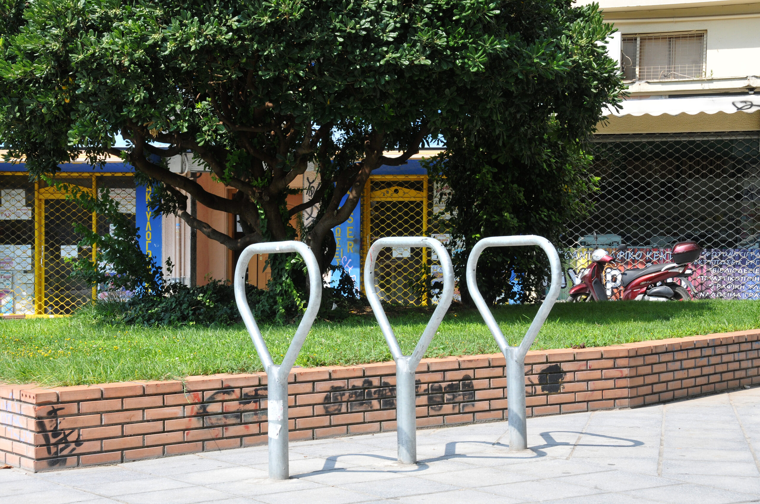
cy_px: 252
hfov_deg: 31.9
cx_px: 380
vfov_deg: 21.5
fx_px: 1328
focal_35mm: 63
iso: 400
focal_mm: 42
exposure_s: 1/160
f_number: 13
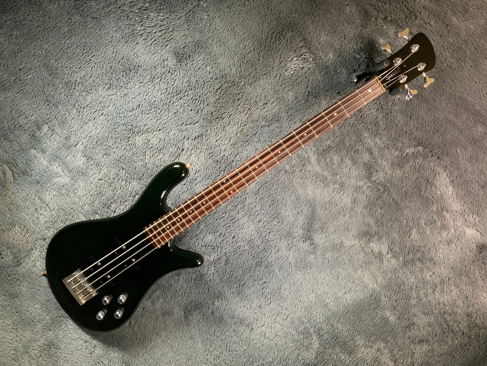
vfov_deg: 48.2
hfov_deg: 61.7
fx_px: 408
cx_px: 244
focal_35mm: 29
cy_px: 183
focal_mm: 3
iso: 64
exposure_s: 1/104
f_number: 1.8
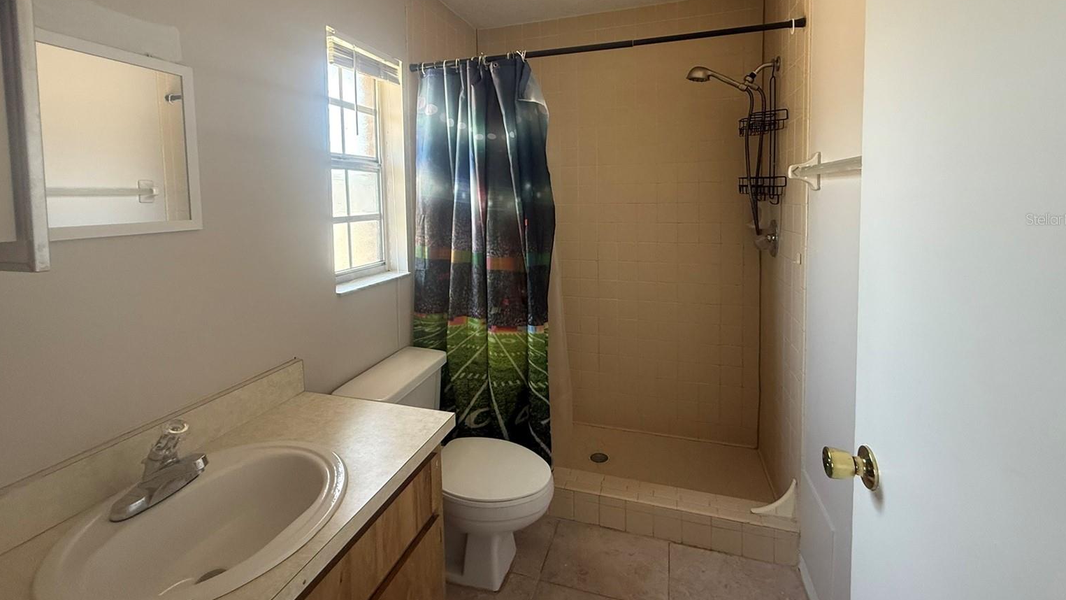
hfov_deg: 99.4
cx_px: 533
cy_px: 219
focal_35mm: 16
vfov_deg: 65.9
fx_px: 452
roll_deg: +1.0
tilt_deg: -2.4
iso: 320
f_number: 2.2
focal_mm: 2.22
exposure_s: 1/99
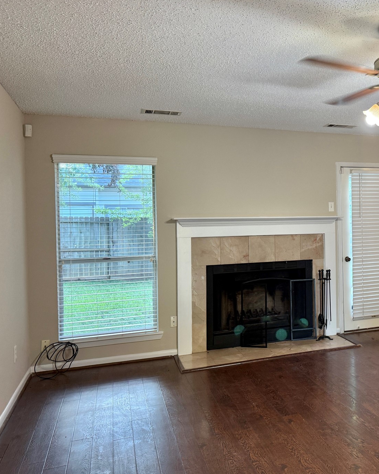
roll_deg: +0.3
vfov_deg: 51.5
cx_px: 336
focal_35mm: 35
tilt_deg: -1.0
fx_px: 491
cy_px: 223
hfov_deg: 39.4
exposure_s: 1/60
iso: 160
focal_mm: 6.76
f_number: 1.78
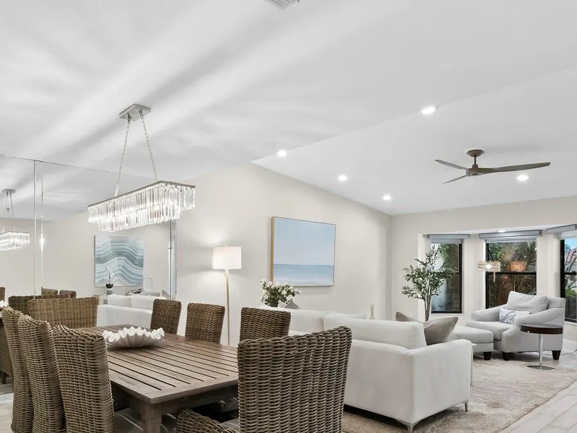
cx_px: 266
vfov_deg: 54.2
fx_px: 417
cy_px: 273
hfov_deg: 69.3
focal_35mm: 25
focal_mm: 7
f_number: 7.1
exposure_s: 1/4
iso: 400
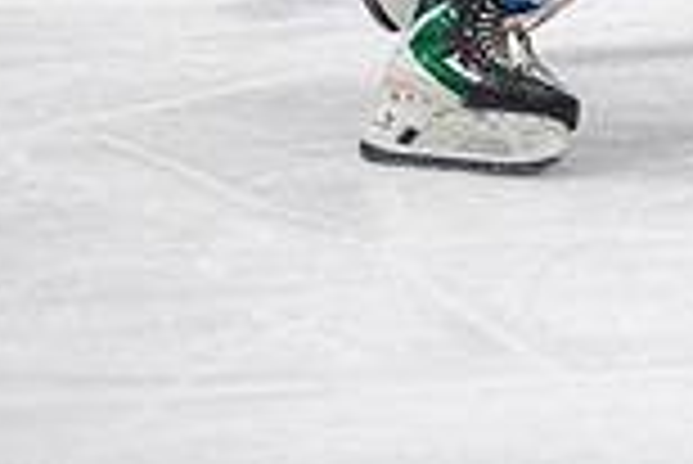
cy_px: -399
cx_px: 1089
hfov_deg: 4.7
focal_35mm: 434
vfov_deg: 3.2
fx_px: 8362
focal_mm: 112
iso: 2000
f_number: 3.2
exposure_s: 1/640
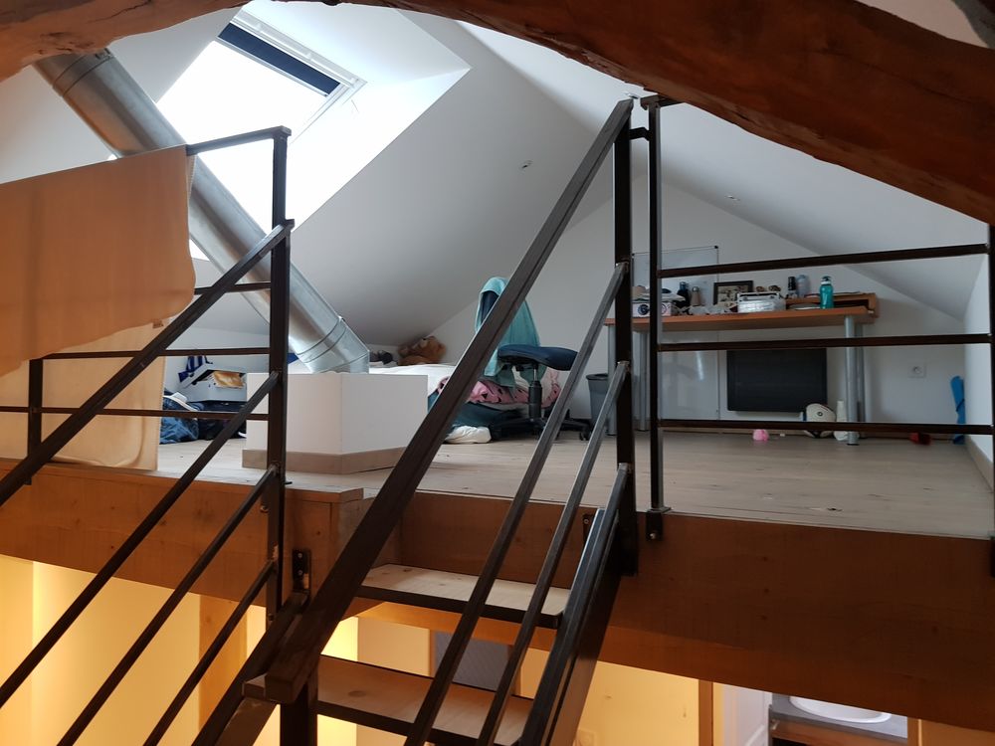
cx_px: 498
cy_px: 373
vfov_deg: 53.1
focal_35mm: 26
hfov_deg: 67.3
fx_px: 747
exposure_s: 1/30
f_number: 1.7
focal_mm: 4.2
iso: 200
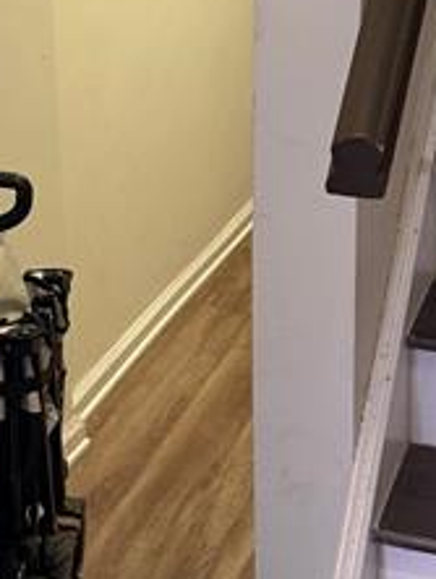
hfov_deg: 17.5
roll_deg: +1.9
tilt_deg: -15.8
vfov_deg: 23.2
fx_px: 1391
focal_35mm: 83
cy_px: 130
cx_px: 42
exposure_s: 1/60
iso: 250
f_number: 1.78
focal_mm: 6.76
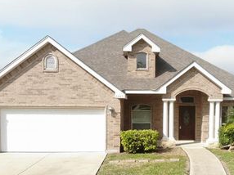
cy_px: 119
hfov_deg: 44.1
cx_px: 158
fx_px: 284
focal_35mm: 42
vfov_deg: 33.9
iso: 100
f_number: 2.8
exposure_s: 1/736
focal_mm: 4.5
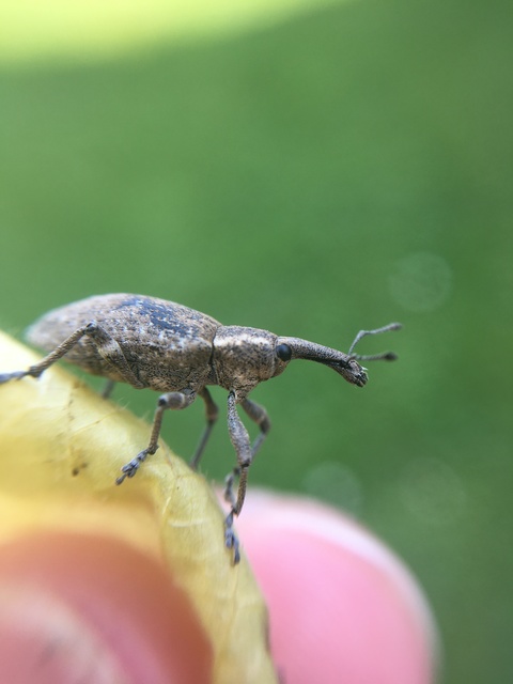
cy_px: 342
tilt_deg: -31.9
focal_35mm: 29
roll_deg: +16.0
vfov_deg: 61.7
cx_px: 256
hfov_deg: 48.2
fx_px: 573
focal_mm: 4.15
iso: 25
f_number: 2.2
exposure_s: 1/154
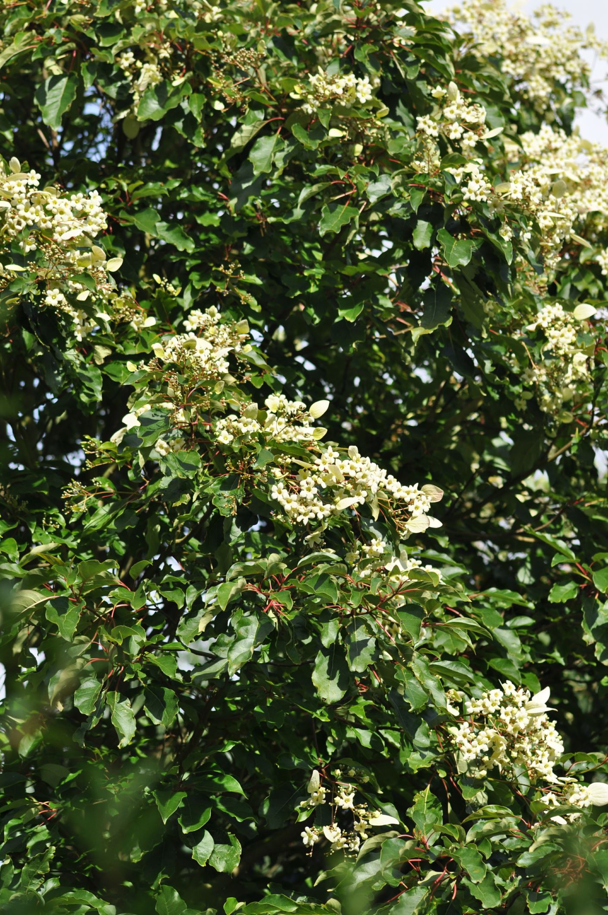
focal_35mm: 158
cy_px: 458
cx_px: 304
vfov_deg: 13.1
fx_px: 4001
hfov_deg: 8.7
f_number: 3.5
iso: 200
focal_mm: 105
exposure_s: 1/1250
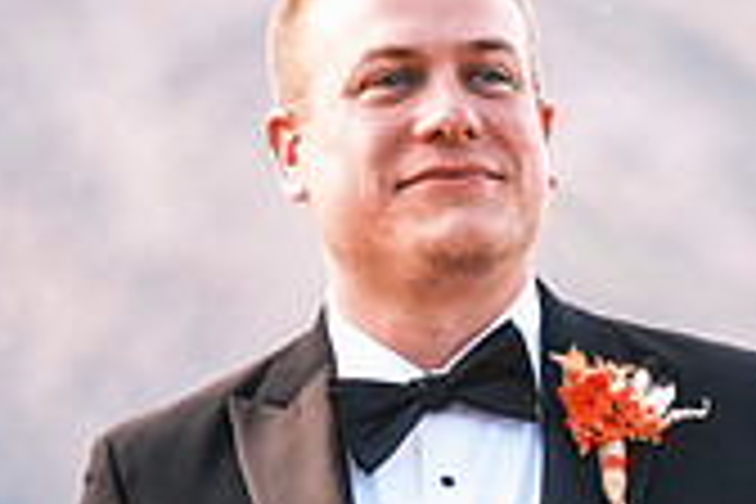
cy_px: 826
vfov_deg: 1.9
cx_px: 837
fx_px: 15224
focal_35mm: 725
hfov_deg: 2.8
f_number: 2.8
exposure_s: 1/500
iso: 400
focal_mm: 140
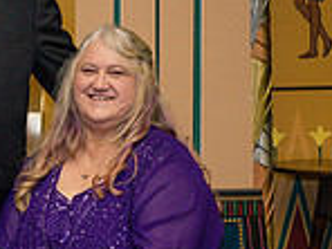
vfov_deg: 7.2
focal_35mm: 207
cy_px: 155
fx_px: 1985
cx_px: -282
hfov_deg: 9.1
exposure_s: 1/160
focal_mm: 50
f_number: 5
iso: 800
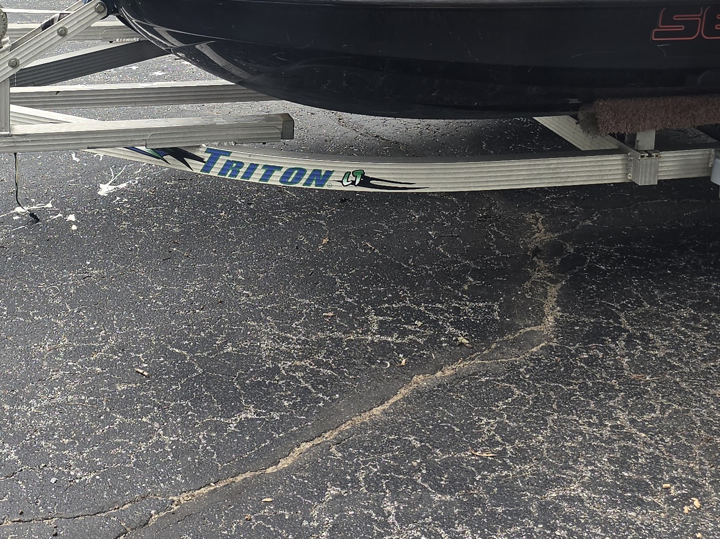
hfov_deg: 30.2
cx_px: 297
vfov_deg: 22.1
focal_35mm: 64
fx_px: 1331
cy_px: 8
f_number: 1.7
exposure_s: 1/136
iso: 12
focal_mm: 6.3
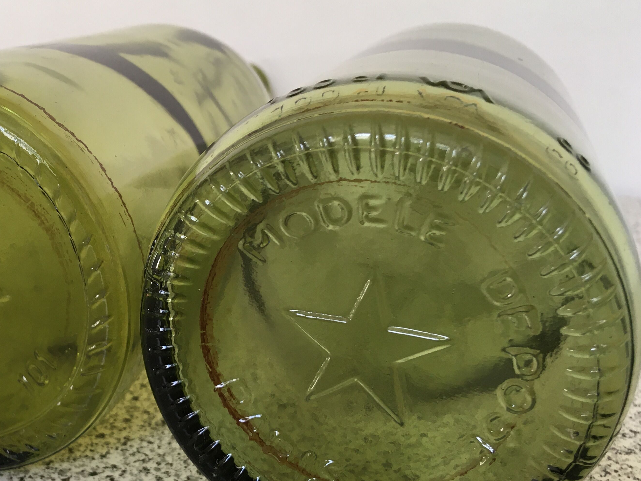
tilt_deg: -22.1
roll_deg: +1.0
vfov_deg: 32.7
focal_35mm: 44
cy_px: 302
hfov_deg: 42.0
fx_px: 815
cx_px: 182
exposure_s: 1/33
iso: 25
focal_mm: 4.15
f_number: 2.2
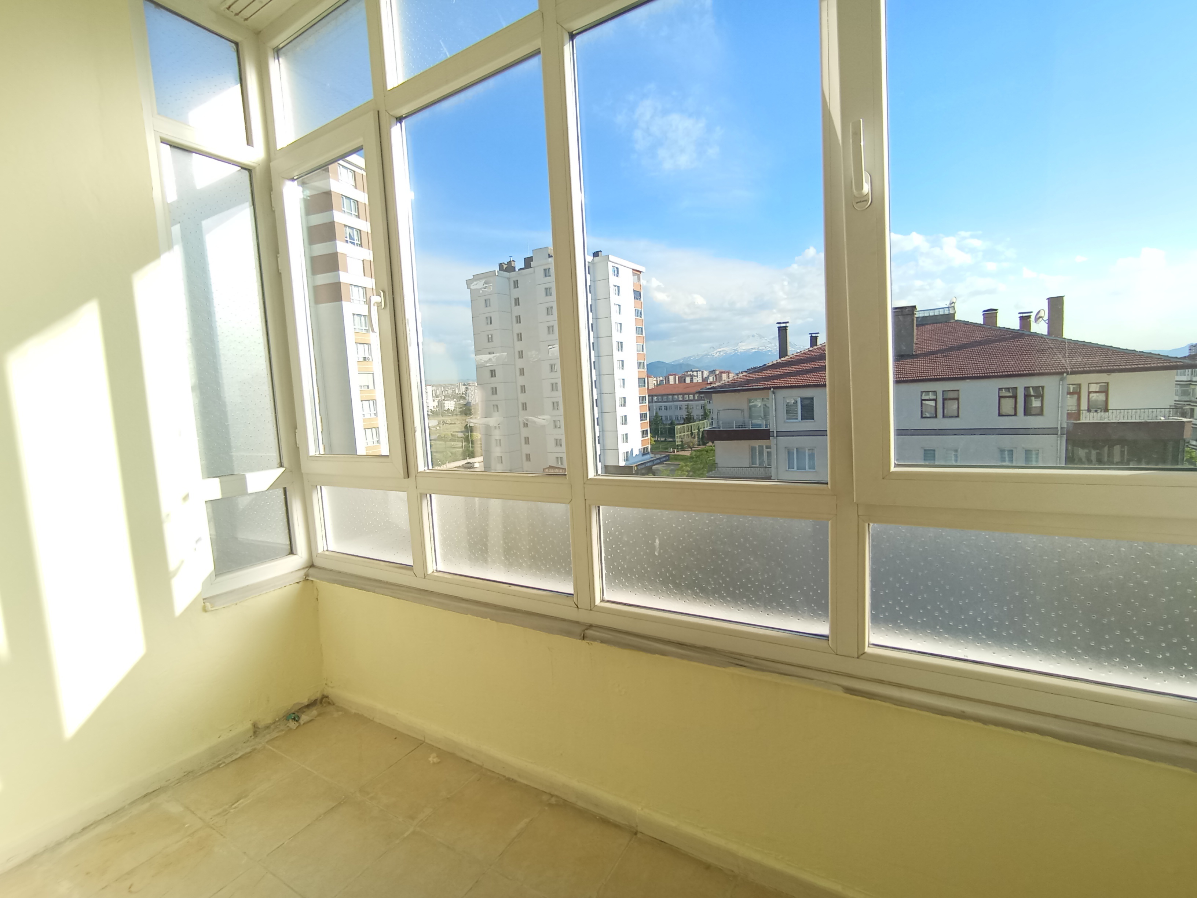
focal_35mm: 16
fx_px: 553
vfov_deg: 78.1
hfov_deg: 94.5
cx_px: 598
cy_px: 449
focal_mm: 1.65
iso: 50
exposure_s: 1/679
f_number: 2.2
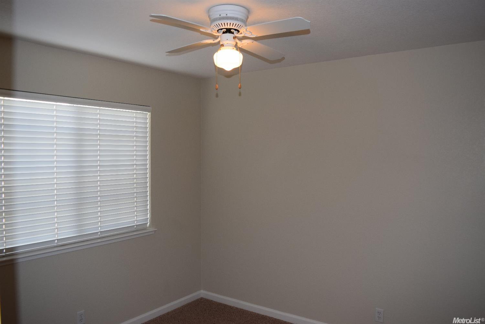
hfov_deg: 67.4
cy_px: 162
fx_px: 364
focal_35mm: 27
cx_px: 242
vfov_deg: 47.9
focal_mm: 18
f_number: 5
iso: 800
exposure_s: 1/100
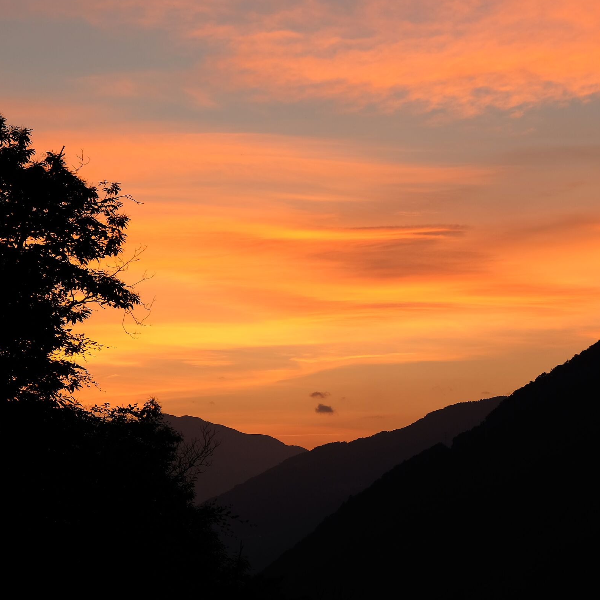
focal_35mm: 98
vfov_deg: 17.7
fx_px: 1922
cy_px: 300
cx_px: 393
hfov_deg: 17.7
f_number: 5.6
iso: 200
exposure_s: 1/105
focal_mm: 50.5
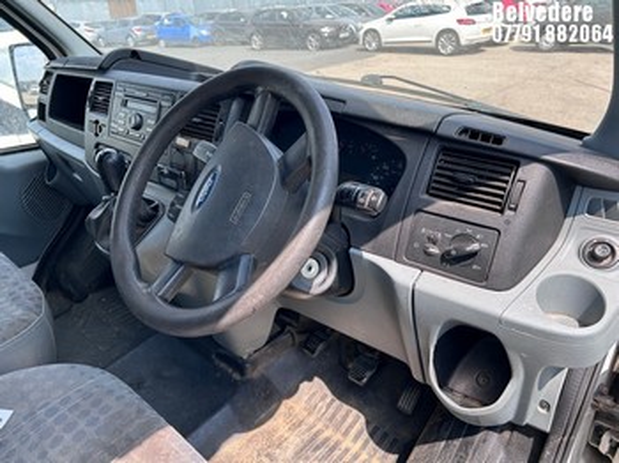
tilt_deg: -26.9
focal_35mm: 26
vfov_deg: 53.0
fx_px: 465
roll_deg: +3.8
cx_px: 310
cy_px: 232
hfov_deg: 67.3
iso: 50
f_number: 1.5
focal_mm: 5.7
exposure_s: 1/646
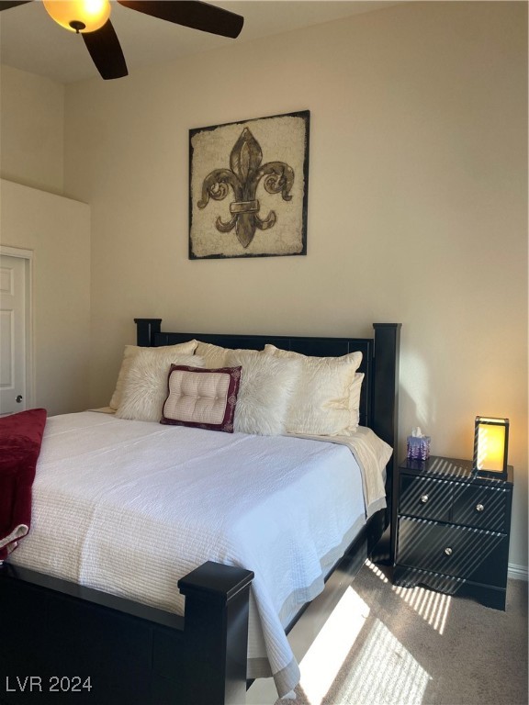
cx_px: 264
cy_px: 352
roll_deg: -1.9
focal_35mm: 26
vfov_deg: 67.3
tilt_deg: -4.3
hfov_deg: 53.1
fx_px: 530
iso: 64
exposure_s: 1/120
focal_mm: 4.25
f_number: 1.8
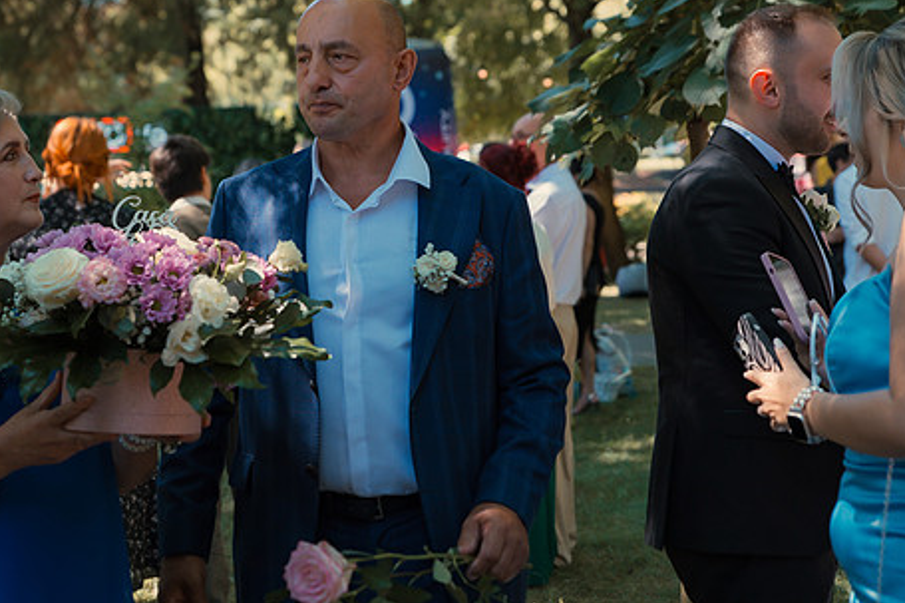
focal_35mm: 75
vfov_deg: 18.1
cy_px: 226
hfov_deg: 26.9
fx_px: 1885
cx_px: 365
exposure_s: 1/500
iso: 500
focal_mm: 52
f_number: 3.5
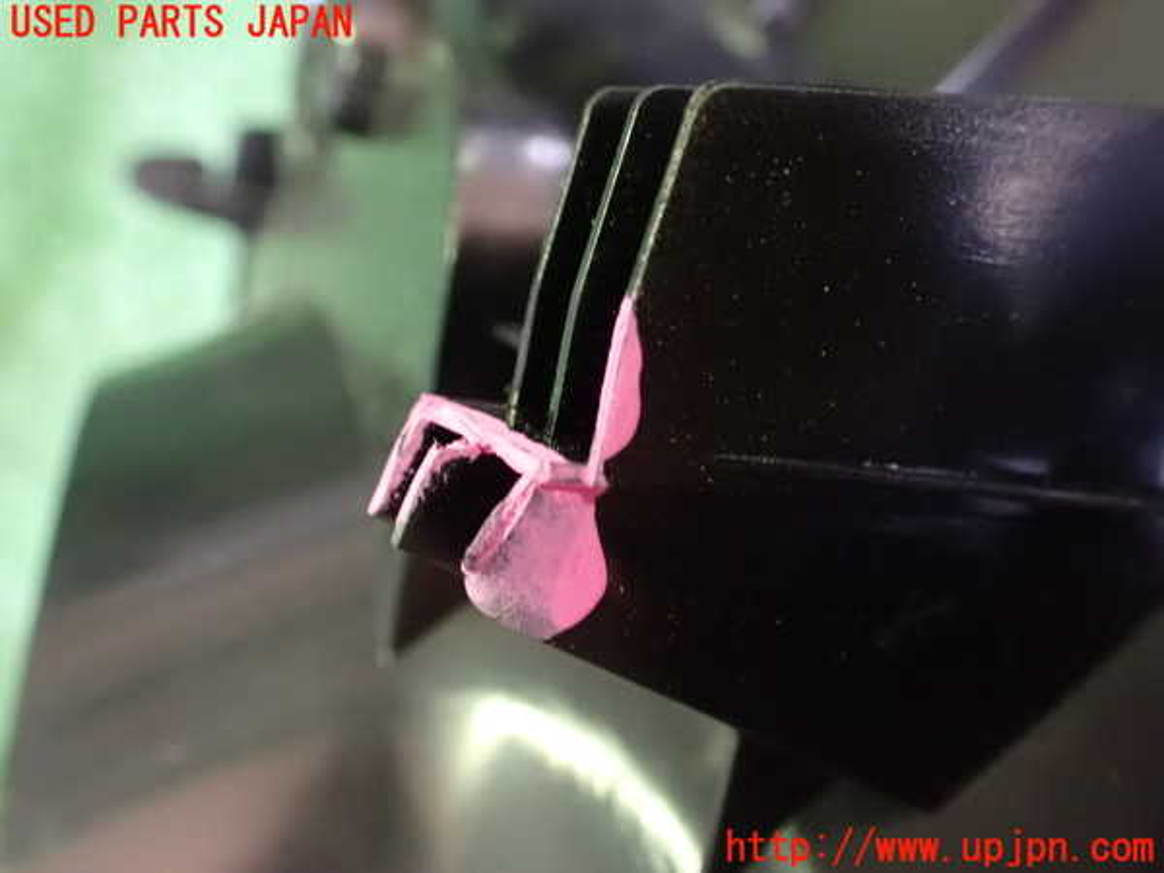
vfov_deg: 46.8
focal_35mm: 30
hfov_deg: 60.0
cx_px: 582
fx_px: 1009
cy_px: 436
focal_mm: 5.4
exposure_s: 1/25
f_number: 2.3
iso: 1600
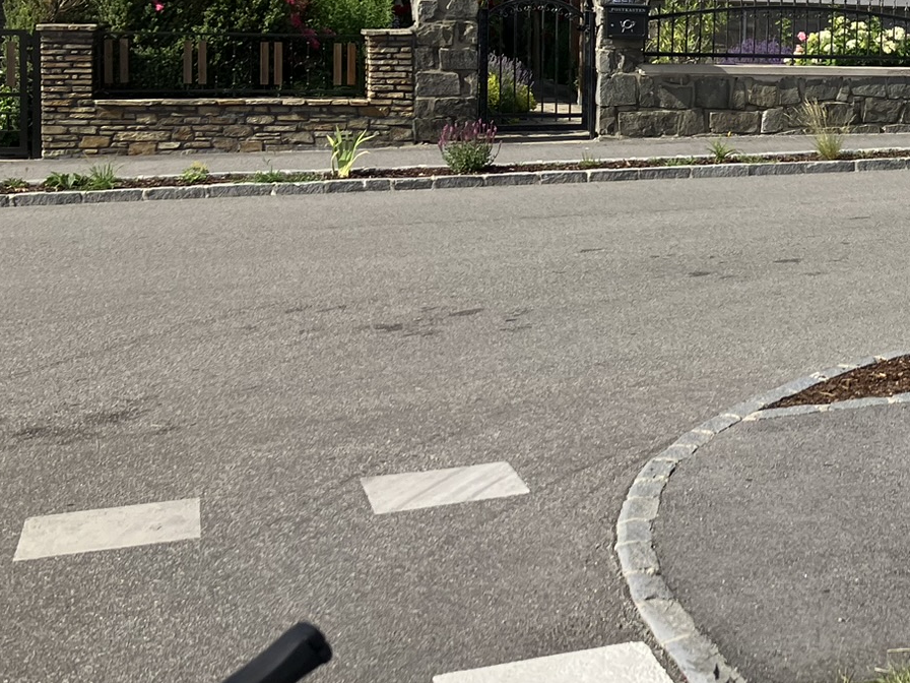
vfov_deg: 22.5
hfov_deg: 27.5
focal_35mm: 64
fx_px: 1682
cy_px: 102
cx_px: 1019
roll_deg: -2.1
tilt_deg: -4.6
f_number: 1.8
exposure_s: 1/2558
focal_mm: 3.99
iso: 32
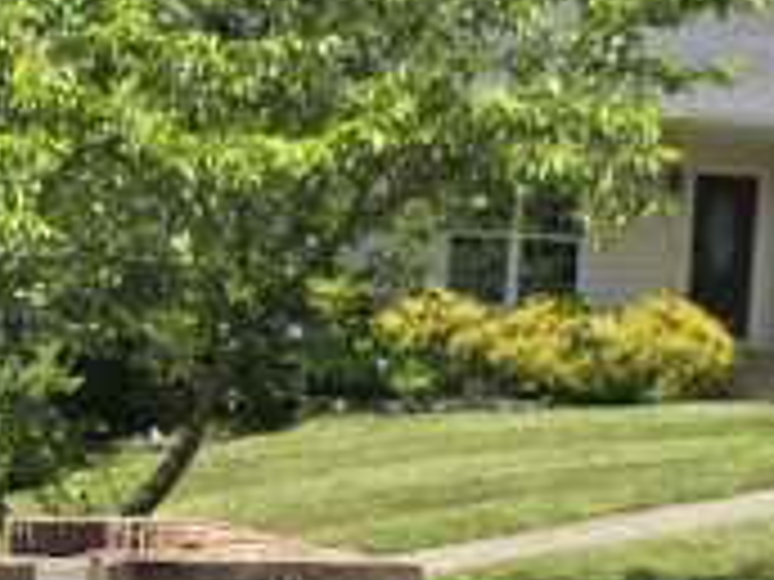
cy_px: 692
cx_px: 146
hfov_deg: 21.7
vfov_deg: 16.0
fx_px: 1990
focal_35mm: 89
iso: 12
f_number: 1.7
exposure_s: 1/500
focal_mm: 6.3
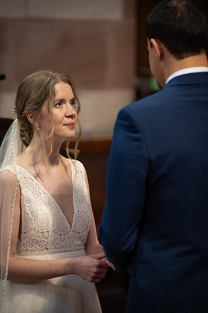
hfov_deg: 8.1
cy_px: 156
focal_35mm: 170
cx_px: 104
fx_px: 1477
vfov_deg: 12.1
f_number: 2.8
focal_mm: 170
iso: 1600
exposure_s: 1/125
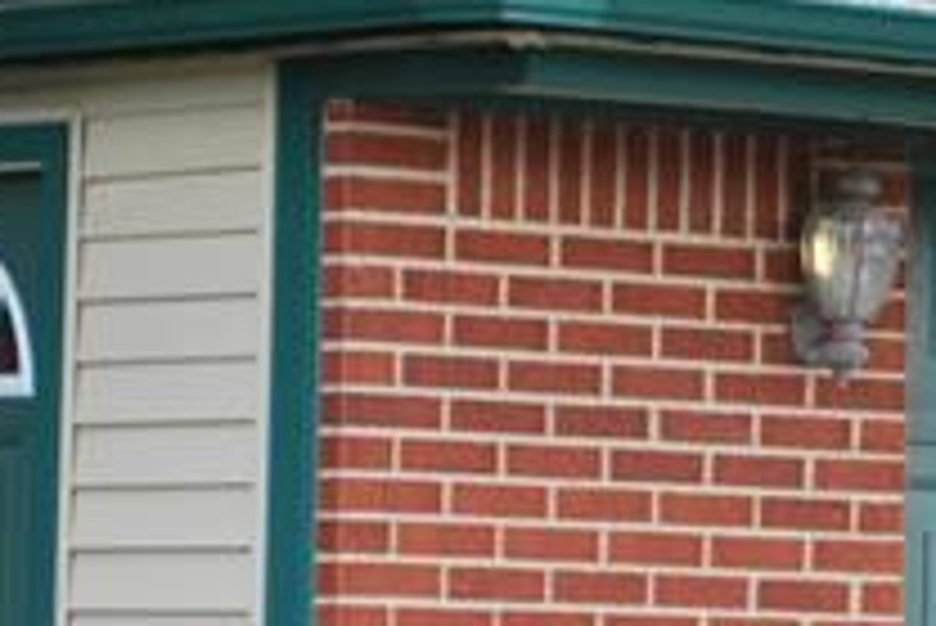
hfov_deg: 5.8
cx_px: 1120
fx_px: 9236
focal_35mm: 355
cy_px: 417
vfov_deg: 3.9
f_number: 5.6
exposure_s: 1/80
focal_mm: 48
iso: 200
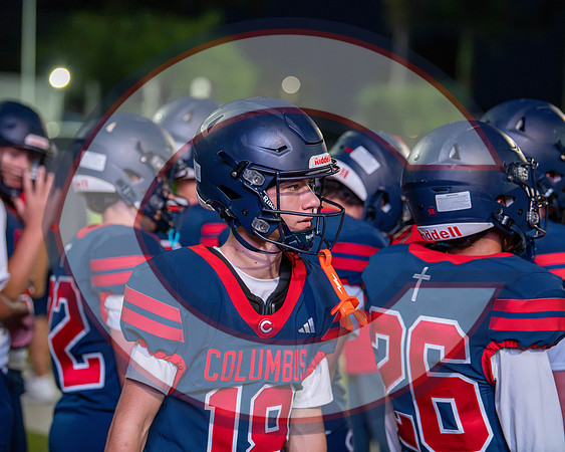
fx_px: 1920
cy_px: 226
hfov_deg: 16.7
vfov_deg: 13.4
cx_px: 282
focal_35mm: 115
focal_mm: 102
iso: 12800
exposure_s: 1/1000
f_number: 2.8
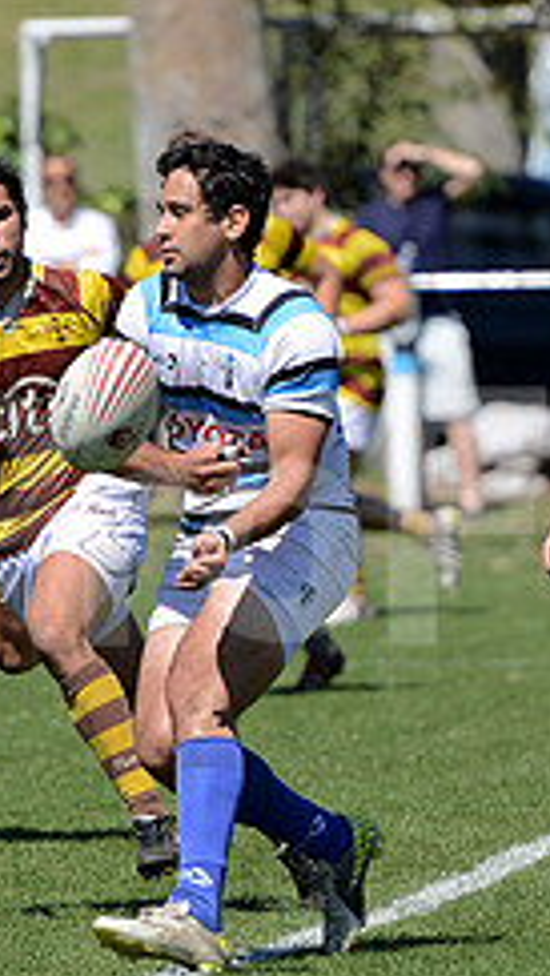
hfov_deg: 2.5
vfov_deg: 4.4
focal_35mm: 488
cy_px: 508
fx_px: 12630
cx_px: 213
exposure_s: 1/2500
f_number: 2.8
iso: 250
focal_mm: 195
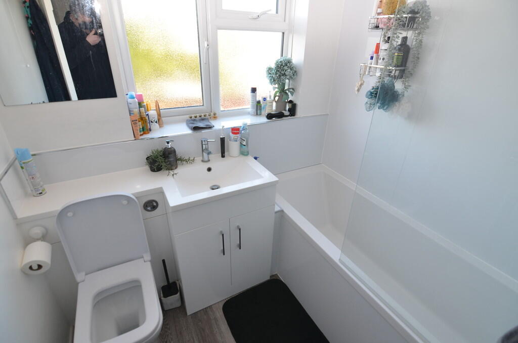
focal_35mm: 17
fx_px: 248
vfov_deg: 69.4
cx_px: 259
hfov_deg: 92.6
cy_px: 172
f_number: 4.5
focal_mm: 11.5
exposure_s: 1/80
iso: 400
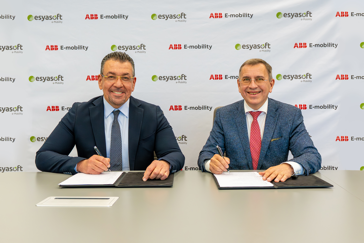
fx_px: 354
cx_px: 182
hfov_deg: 54.4
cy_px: 122
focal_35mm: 35
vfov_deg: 37.9
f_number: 5.6
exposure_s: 1/200
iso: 2000
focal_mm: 35
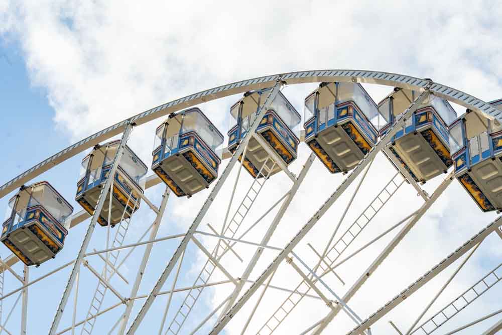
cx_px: 251
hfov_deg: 19.5
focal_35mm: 105
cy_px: 168
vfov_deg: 13.0
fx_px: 1464
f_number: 11
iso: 250
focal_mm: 105
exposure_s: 1/160
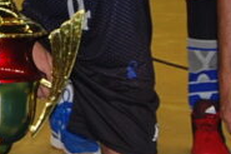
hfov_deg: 8.6
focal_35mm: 233
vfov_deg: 5.8
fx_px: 1494
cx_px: -144
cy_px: -152
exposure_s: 1/125
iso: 360
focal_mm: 28
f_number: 5.6
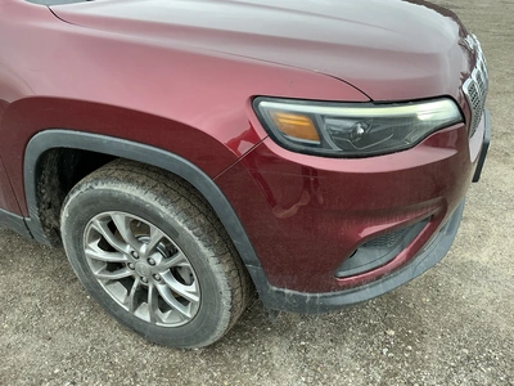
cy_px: 193
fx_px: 416
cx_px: 257
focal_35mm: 28
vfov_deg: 49.7
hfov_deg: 63.4
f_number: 1.8
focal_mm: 3
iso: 16
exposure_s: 1/133
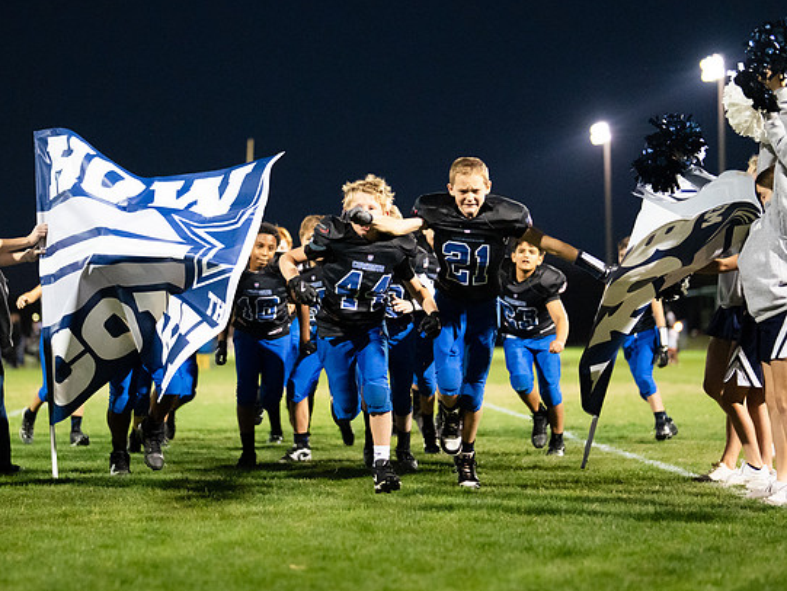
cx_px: 321
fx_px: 2001
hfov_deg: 22.2
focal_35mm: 88
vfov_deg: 16.8
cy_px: 279
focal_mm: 50
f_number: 1.2
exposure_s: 1/1000
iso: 3200
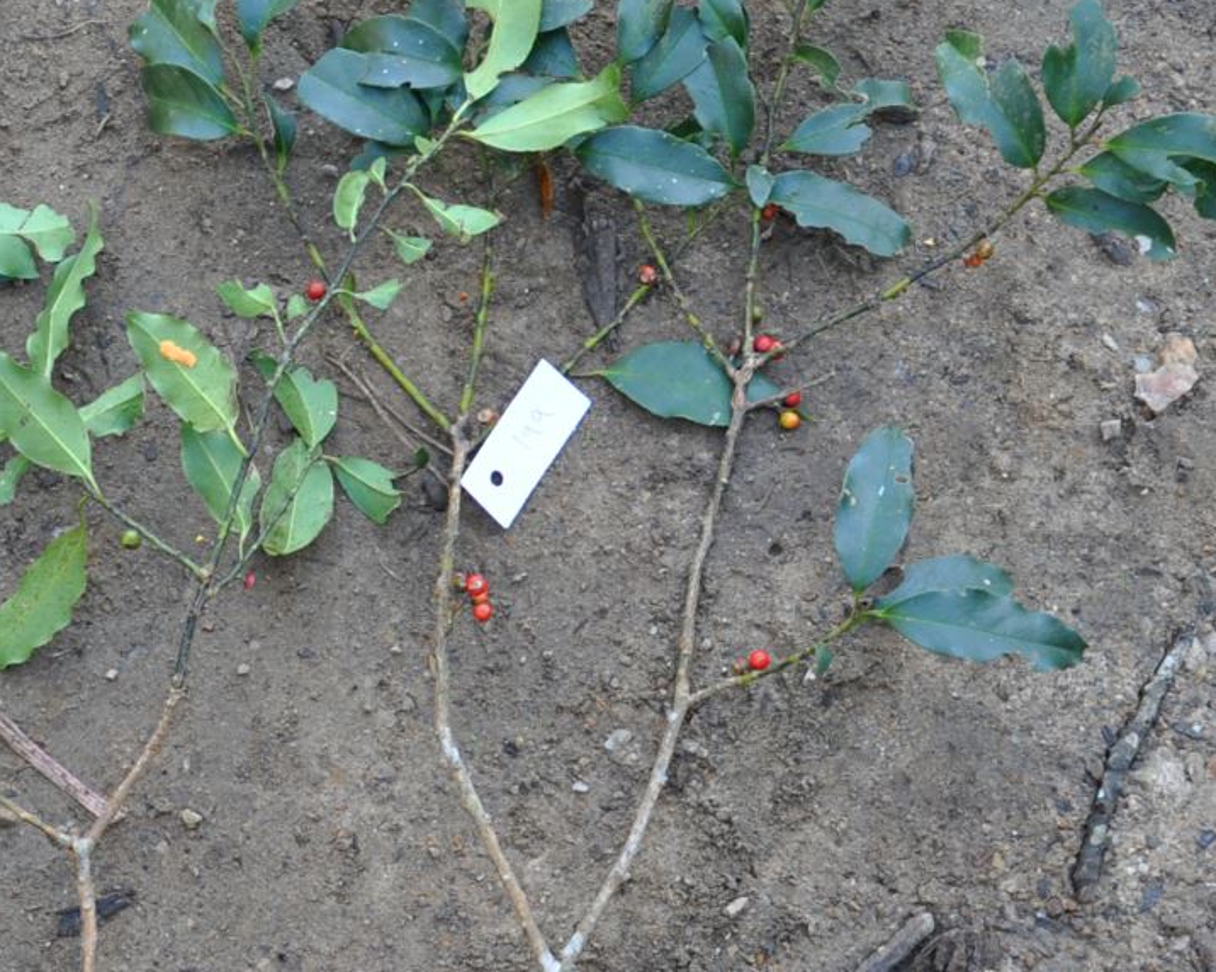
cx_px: 118
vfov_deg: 14.7
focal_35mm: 104
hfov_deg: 18.1
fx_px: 3755
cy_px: 404
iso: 250
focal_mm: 25
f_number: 5.6
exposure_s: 1/30
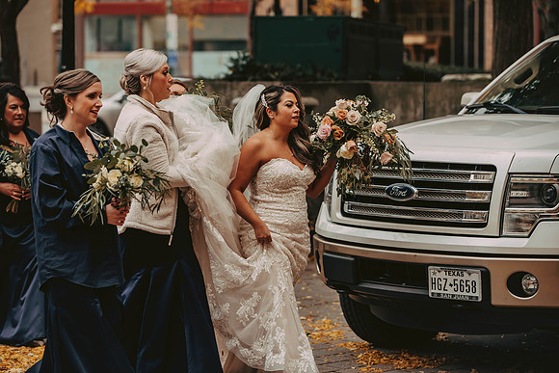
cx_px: 280
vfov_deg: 12.5
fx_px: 1708
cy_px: 186
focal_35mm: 110
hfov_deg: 18.6
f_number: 3.2
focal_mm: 110
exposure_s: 1/800
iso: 800
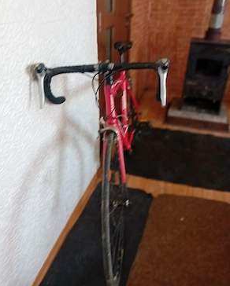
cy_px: 130
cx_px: 115
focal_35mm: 30
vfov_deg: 58.6
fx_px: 255
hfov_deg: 48.6
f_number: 2.8
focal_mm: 3.38
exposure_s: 1/24
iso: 500
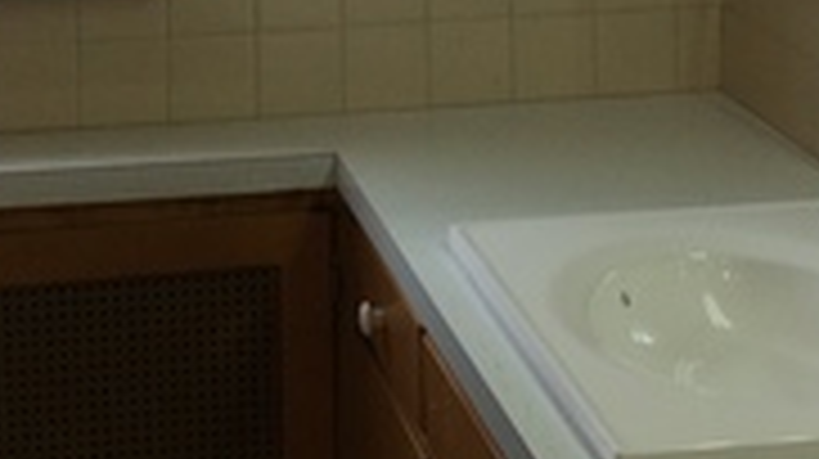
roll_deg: +1.6
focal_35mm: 111
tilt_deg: -10.1
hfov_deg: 19.3
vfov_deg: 10.7
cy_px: -58
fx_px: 2408
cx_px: 436
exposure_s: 1/60
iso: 50
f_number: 2.2
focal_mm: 4.15
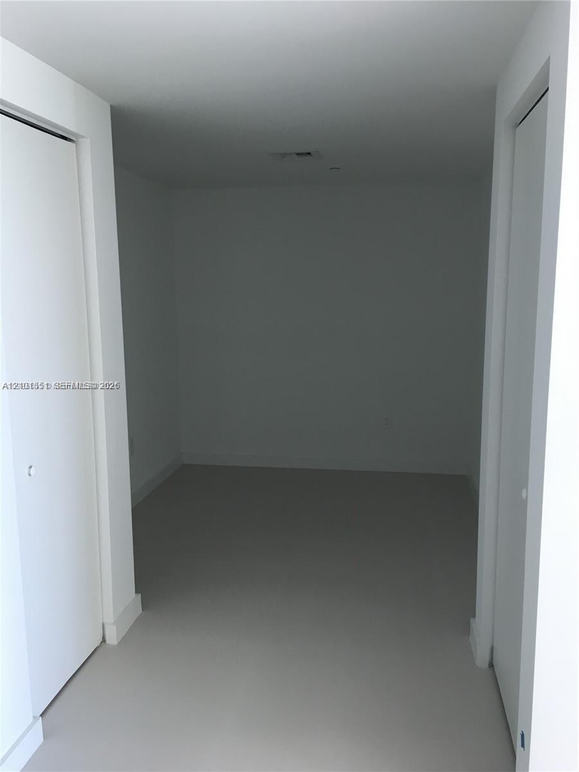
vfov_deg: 61.7
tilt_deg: -8.1
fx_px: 647
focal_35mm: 29
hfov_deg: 48.2
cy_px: 386
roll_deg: -0.2
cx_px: 290
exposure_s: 1/40
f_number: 2.2
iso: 25
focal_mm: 4.15
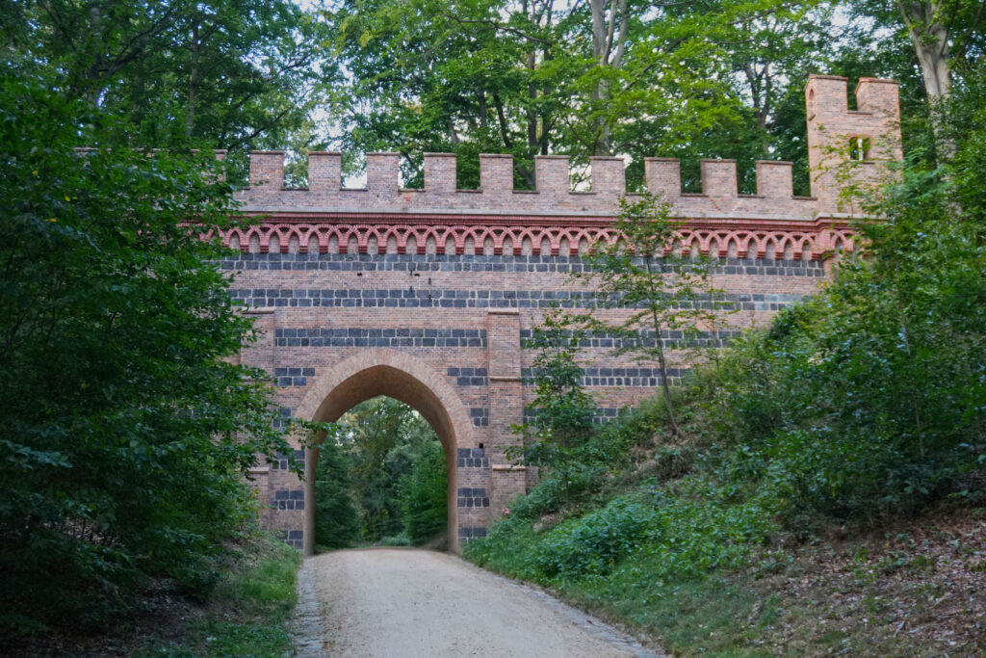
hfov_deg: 46.4
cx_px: 493
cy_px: 329
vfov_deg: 31.9
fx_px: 1150
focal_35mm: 42
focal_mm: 28
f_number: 4.5
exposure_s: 1/160
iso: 2000
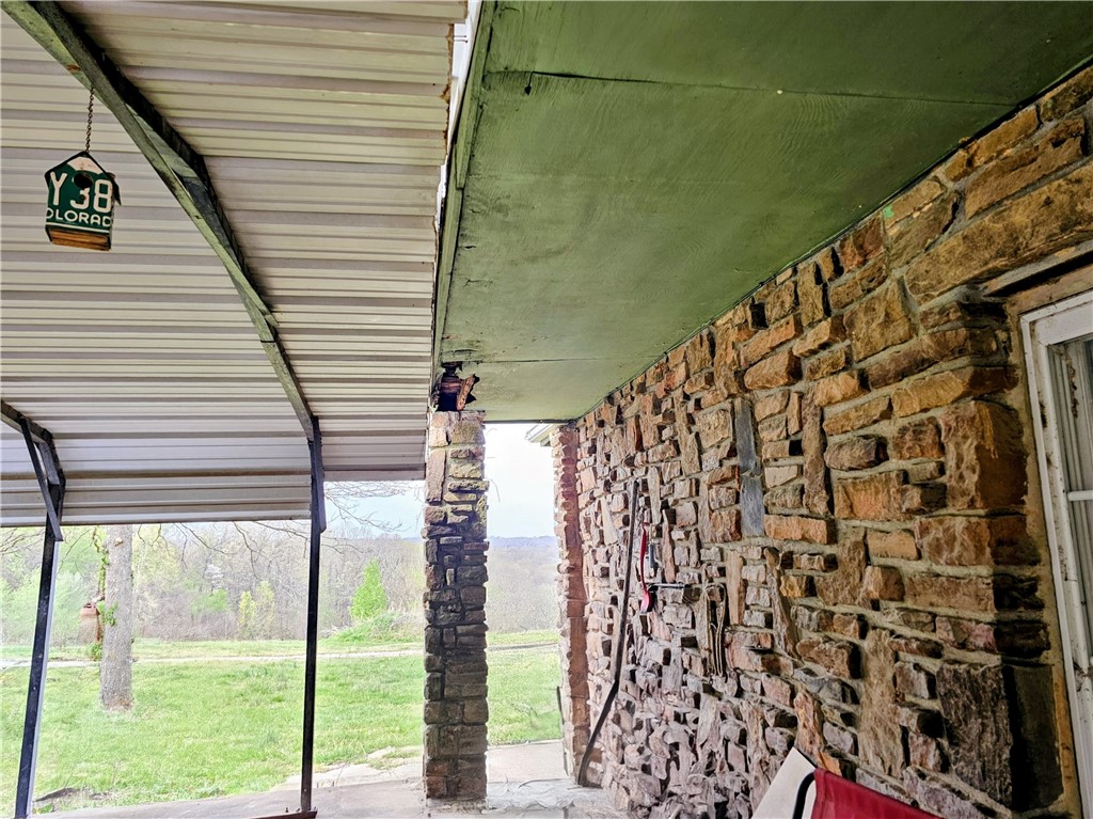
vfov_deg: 58.8
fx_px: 726
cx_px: 546
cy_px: 410
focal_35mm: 23
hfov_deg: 74.0
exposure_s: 1/120
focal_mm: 6.3
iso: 40
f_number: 1.7
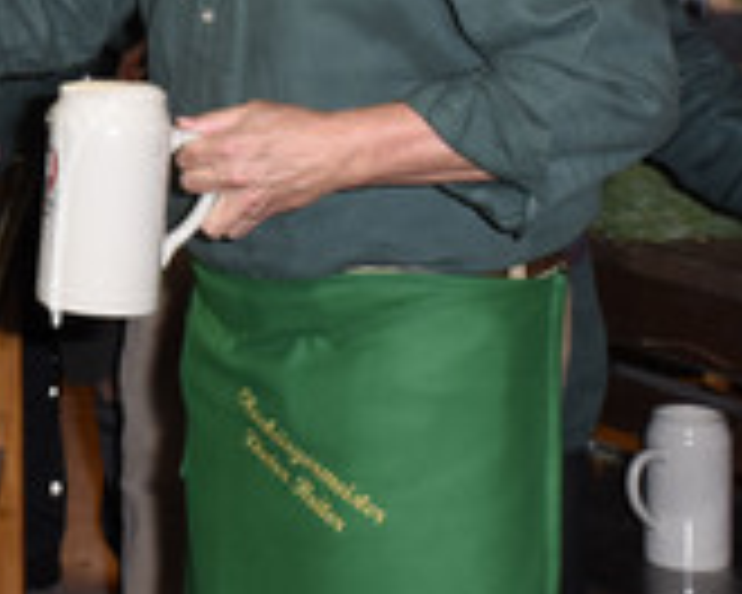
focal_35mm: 123
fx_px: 2701
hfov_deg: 15.0
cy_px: -18
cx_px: -178
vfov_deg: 12.4
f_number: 6.3
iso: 1000
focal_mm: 32
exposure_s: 1/160
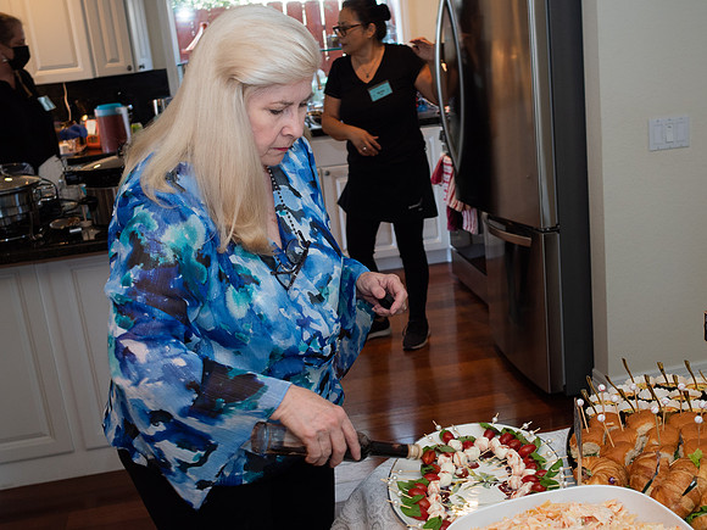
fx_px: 968
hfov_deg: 39.9
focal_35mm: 47
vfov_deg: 30.5
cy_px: 331
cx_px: 437
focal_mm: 19
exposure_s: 1/60
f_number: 3.5
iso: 320
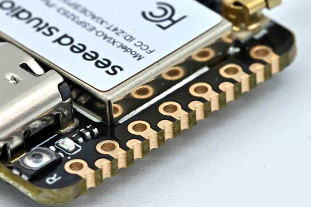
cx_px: 114
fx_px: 1546
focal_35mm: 179
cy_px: 62
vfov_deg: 7.7
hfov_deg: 11.5
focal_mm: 105
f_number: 25
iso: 800
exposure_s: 1/50
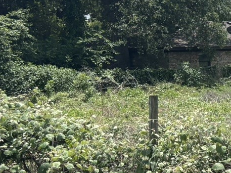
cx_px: 449
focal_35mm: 114
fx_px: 761
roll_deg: +2.1
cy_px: 52
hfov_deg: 14.6
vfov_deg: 13.0
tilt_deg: -0.7
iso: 50
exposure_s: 1/4082
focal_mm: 5.96
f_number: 1.6
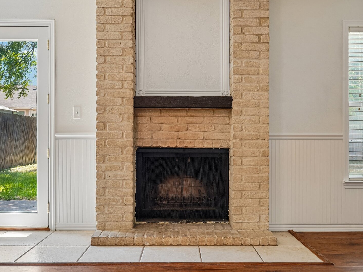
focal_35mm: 35
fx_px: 367
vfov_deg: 40.7
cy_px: 135
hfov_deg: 52.6
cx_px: 184
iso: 400
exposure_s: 1/15
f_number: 8
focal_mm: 32
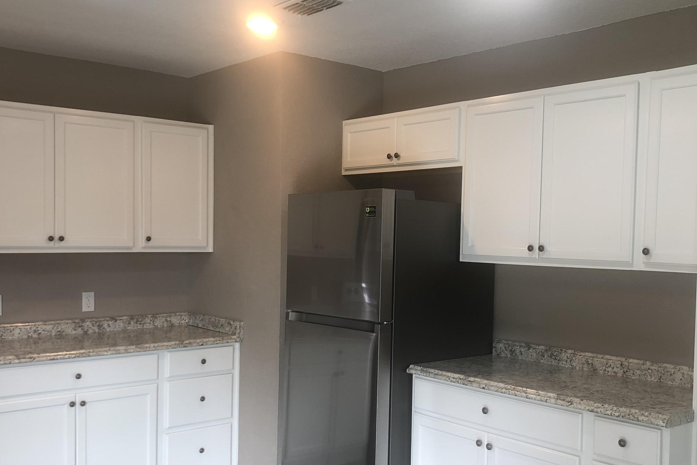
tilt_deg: -2.9
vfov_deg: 34.1
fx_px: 755
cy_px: 276
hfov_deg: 49.6
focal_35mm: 39
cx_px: 358
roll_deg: -0.8
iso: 25
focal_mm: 4
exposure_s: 1/40
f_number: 1.8
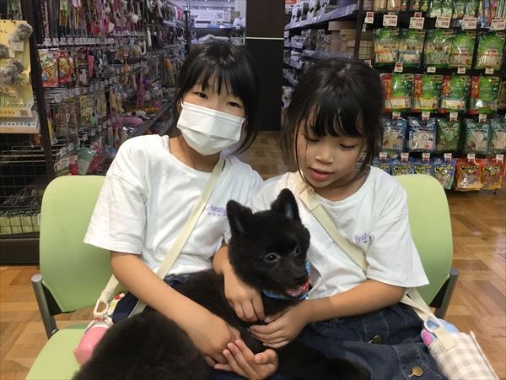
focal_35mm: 31
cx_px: 253
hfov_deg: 58.4
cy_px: 190
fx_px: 453
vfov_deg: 45.4
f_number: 2.4
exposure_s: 1/30
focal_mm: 3.3
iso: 50
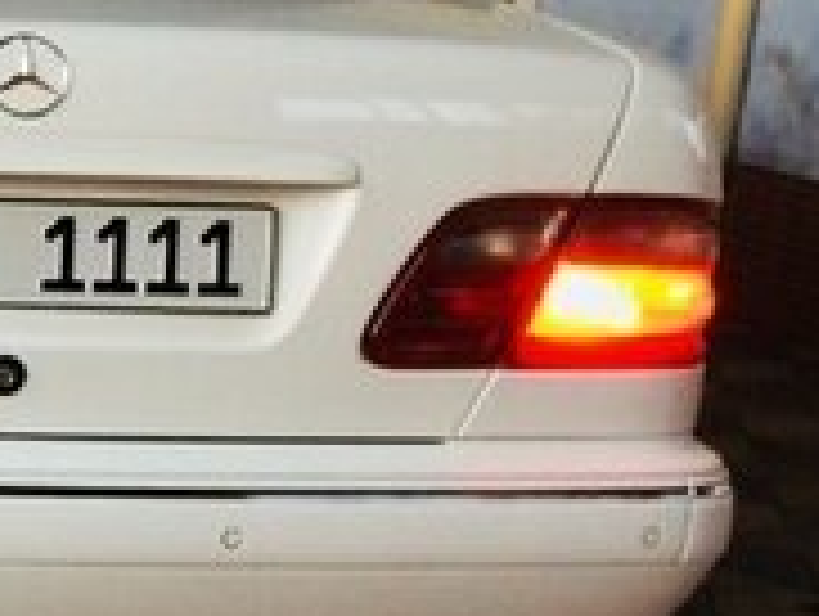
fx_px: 2488
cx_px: -536
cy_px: 389
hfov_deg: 16.4
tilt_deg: -11.6
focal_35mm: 105
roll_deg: -2.6
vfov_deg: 14.1
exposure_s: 1/33
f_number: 2.2
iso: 125
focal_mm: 4.15
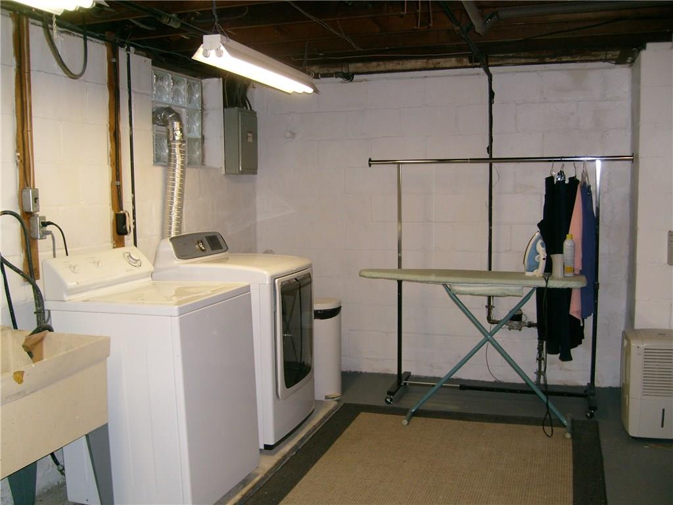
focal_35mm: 35
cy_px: 252
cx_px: 336
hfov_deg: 52.6
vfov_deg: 40.7
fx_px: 680
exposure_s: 1/45
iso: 100
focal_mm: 5.8
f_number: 2.8
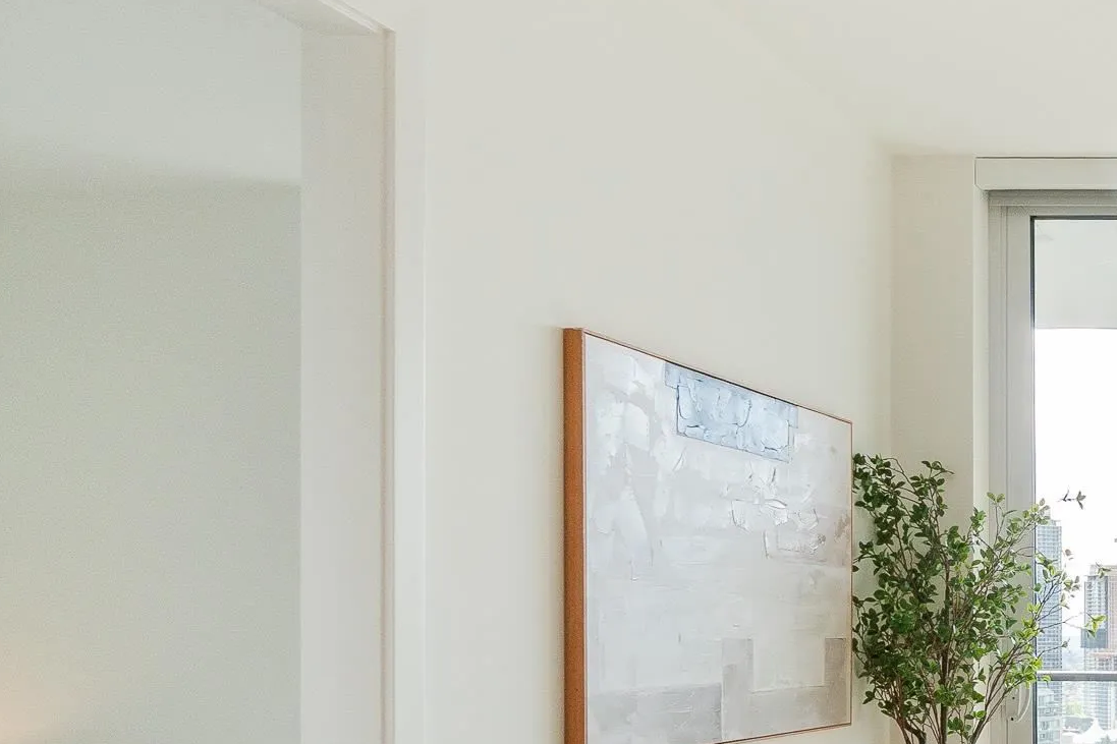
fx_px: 1303
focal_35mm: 42
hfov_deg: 35.6
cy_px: 754
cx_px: 1363
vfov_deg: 29.6
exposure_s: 1/50
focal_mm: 10
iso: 200
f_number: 8
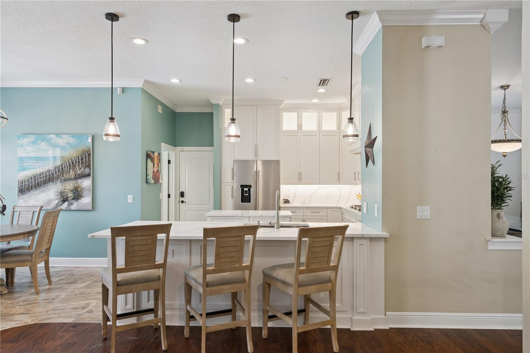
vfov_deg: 57.2
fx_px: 324
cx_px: 265
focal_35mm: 22
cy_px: 176
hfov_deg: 78.6
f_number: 10
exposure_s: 1/15
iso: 500
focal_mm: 22
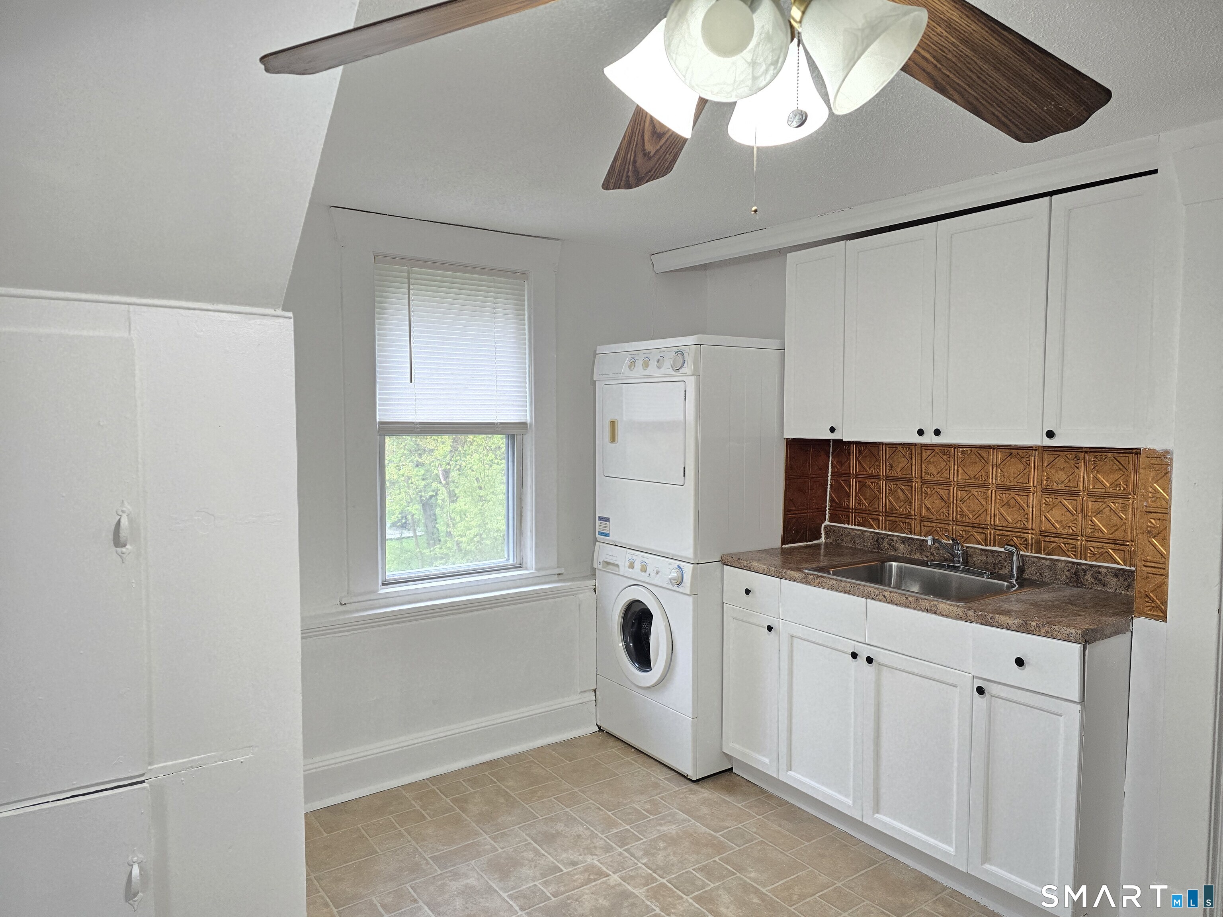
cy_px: 458
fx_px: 813
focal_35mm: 23
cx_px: 612
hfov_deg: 73.9
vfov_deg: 58.9
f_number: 1.7
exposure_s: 1/120
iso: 250
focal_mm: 6.3
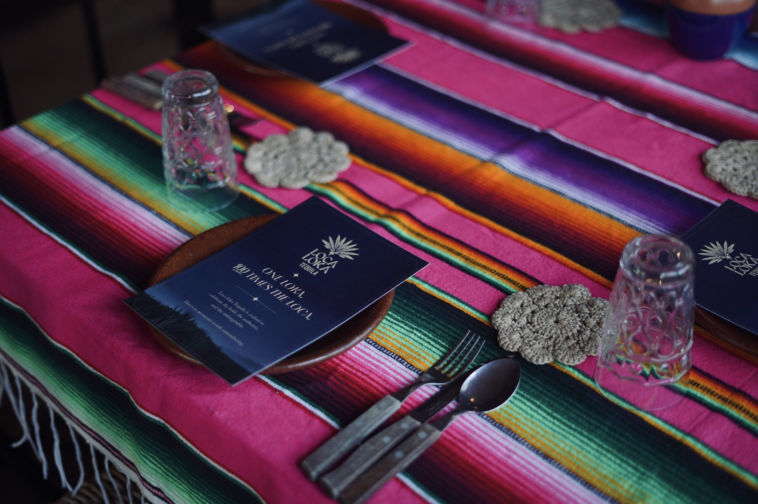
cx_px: 379
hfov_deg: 39.6
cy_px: 252
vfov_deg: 26.9
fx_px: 1052
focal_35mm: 50
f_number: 1.8
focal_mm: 50
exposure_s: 1/160
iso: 125
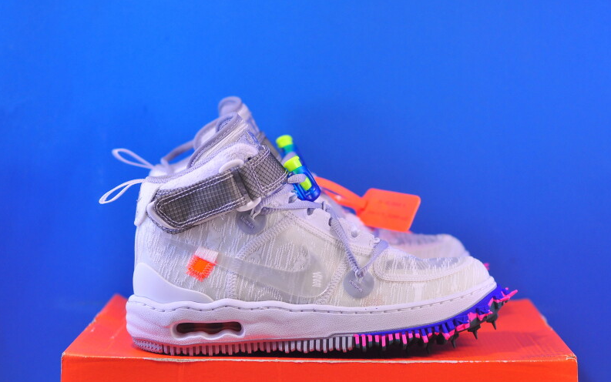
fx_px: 1282
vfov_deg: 16.9
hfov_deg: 26.8
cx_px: 305
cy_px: 197
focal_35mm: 77
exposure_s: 1/250
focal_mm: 50
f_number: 2.8
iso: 250
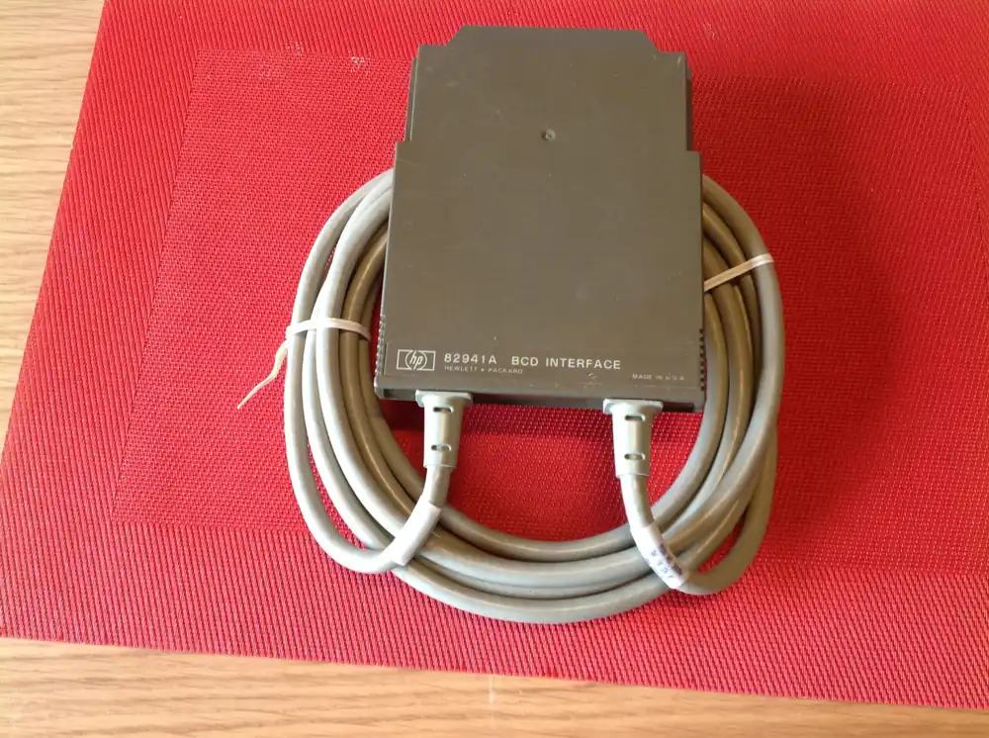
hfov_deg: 52.7
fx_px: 998
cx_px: 494
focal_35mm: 35
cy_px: 369
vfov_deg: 40.6
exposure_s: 1/15
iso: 64
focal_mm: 4.28
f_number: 2.4
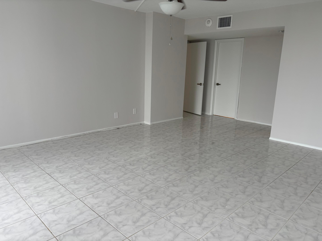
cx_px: 161
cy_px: 120
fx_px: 242
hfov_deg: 67.3
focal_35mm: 26
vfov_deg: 53.1
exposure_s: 1/121
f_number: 1.6
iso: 80
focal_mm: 5.96
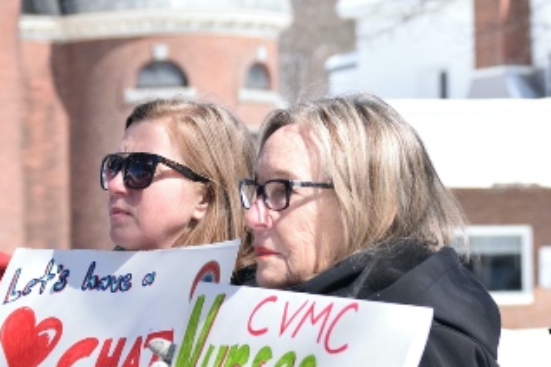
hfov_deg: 10.3
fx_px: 3049
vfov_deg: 6.9
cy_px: 325
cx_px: 447
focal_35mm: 199
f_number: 4
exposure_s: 1/4000
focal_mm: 55
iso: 800
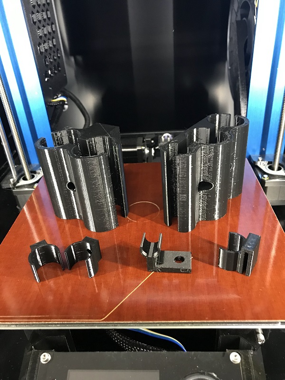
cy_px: 190
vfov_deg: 63.4
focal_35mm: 28
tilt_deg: -32.6
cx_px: 142
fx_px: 307
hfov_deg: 49.7
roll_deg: +4.9
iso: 100
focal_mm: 3.99
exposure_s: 1/17
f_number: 1.8
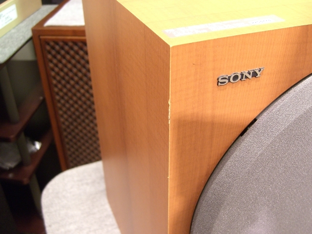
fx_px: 343
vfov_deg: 37.7
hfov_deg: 49.0
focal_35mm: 38
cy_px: 117
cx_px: 156
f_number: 2.8
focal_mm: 7.9
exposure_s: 1/13
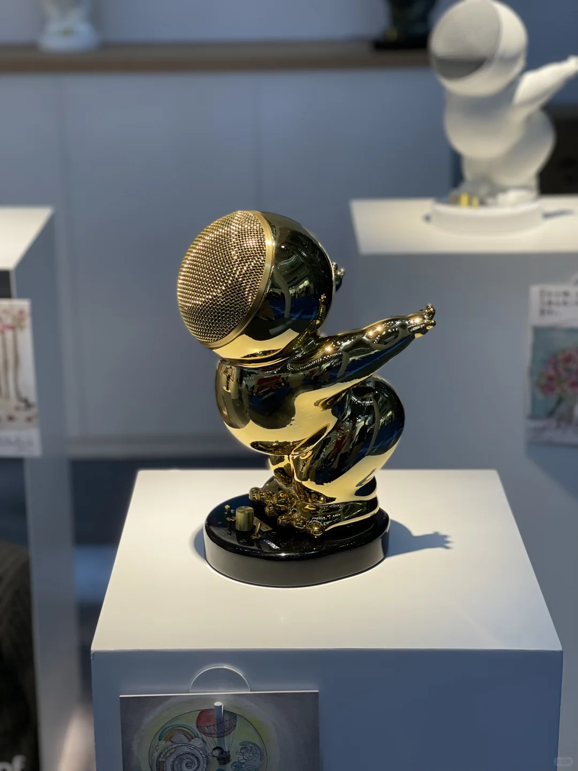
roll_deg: +0.6
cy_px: 386
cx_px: 289
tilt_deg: -18.6
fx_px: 1425
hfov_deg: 22.9
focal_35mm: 64
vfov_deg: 30.3
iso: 32
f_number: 2.2
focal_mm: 7.5
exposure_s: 1/121
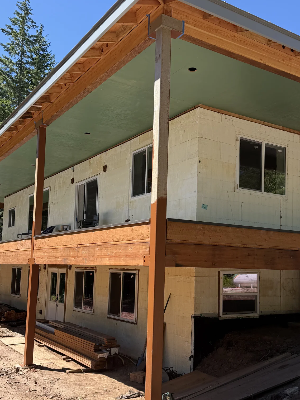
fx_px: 439
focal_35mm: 38
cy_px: 235
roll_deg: -1.7
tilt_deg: +5.2
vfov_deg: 48.7
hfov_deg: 37.7
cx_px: 170
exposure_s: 1/1855
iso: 80
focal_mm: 6.76
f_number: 1.78
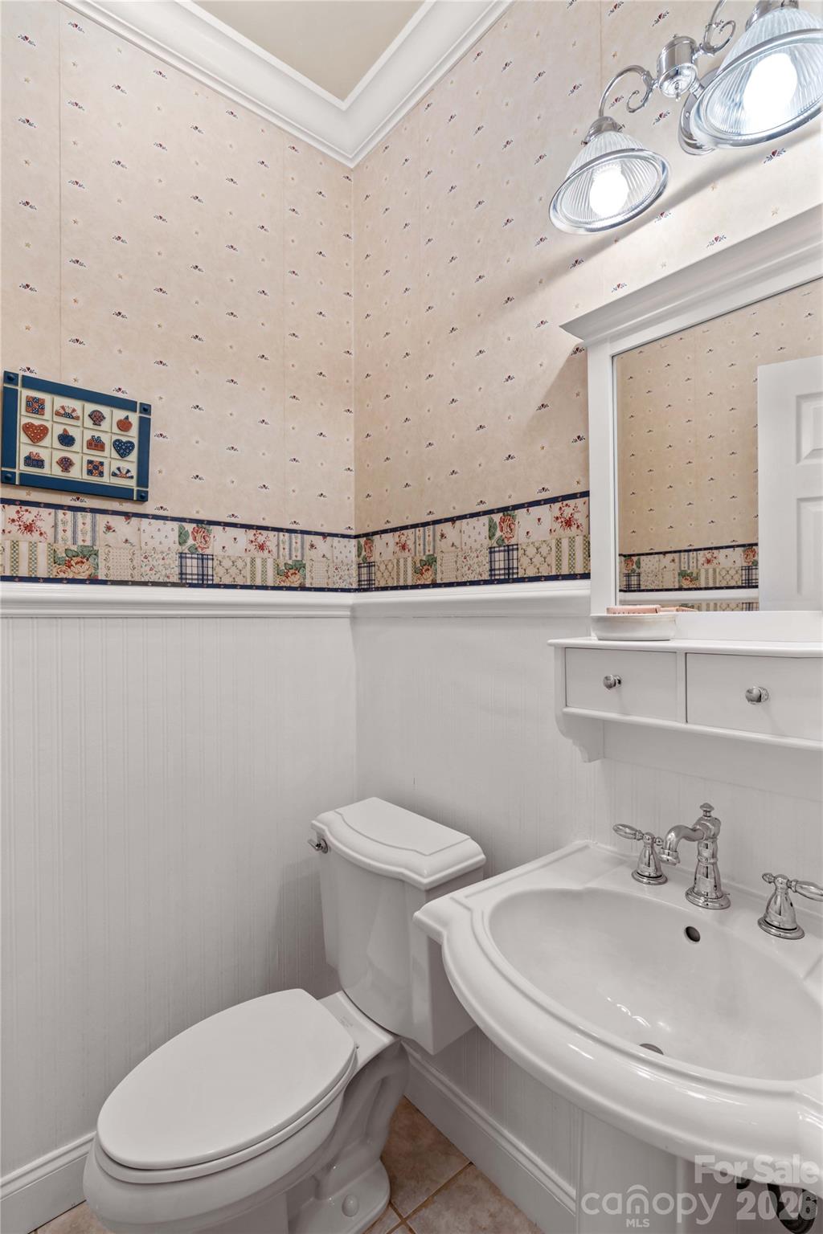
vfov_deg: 96.7
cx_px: 412
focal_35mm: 16
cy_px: 617
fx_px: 549
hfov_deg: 73.7
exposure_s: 1/2.5
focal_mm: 16
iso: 100
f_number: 8
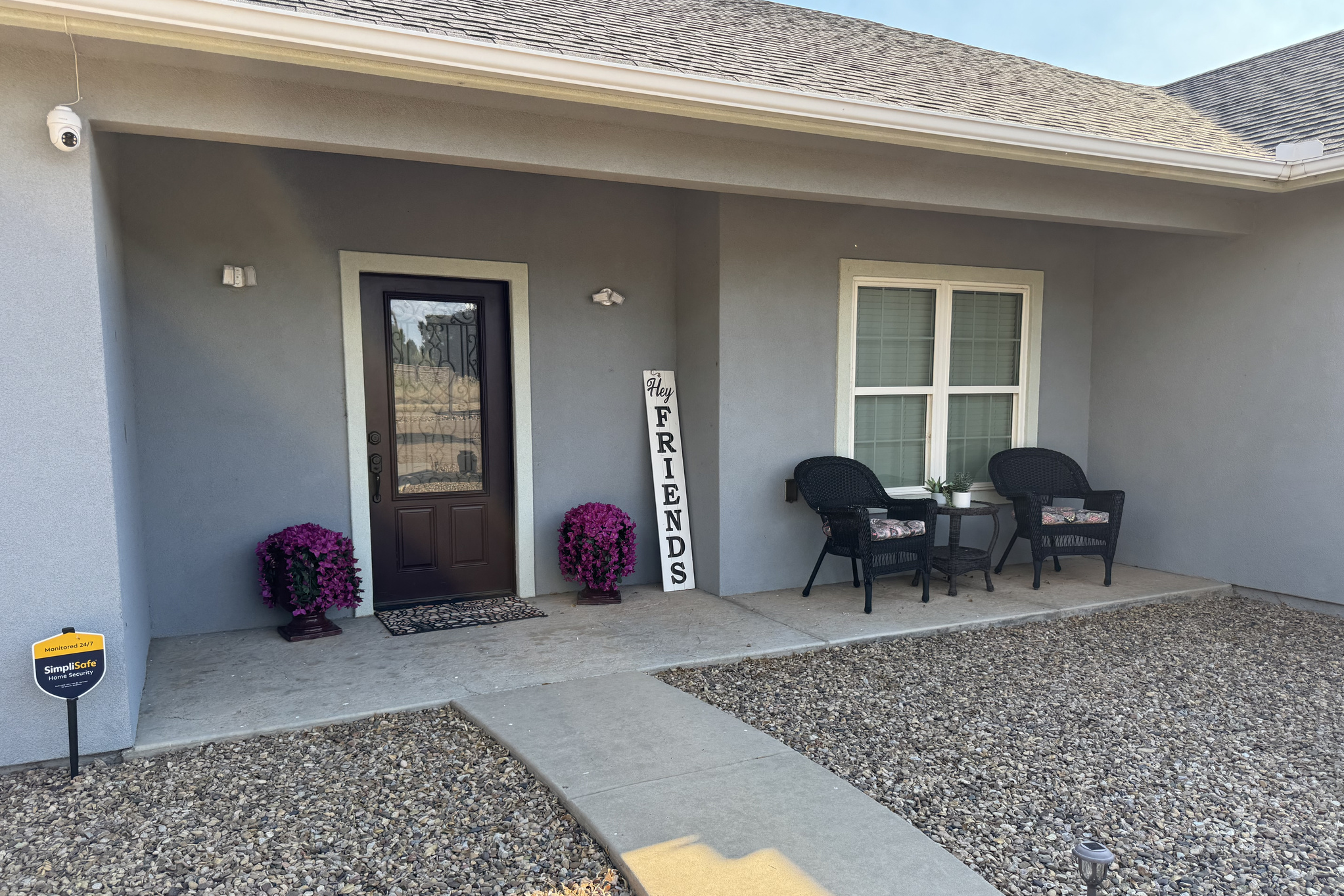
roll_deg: +1.7
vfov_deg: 51.2
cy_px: 492
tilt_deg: -4.7
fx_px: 933
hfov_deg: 71.5
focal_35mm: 25
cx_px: 672
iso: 80
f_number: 1.78
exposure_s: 1/782
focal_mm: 6.76
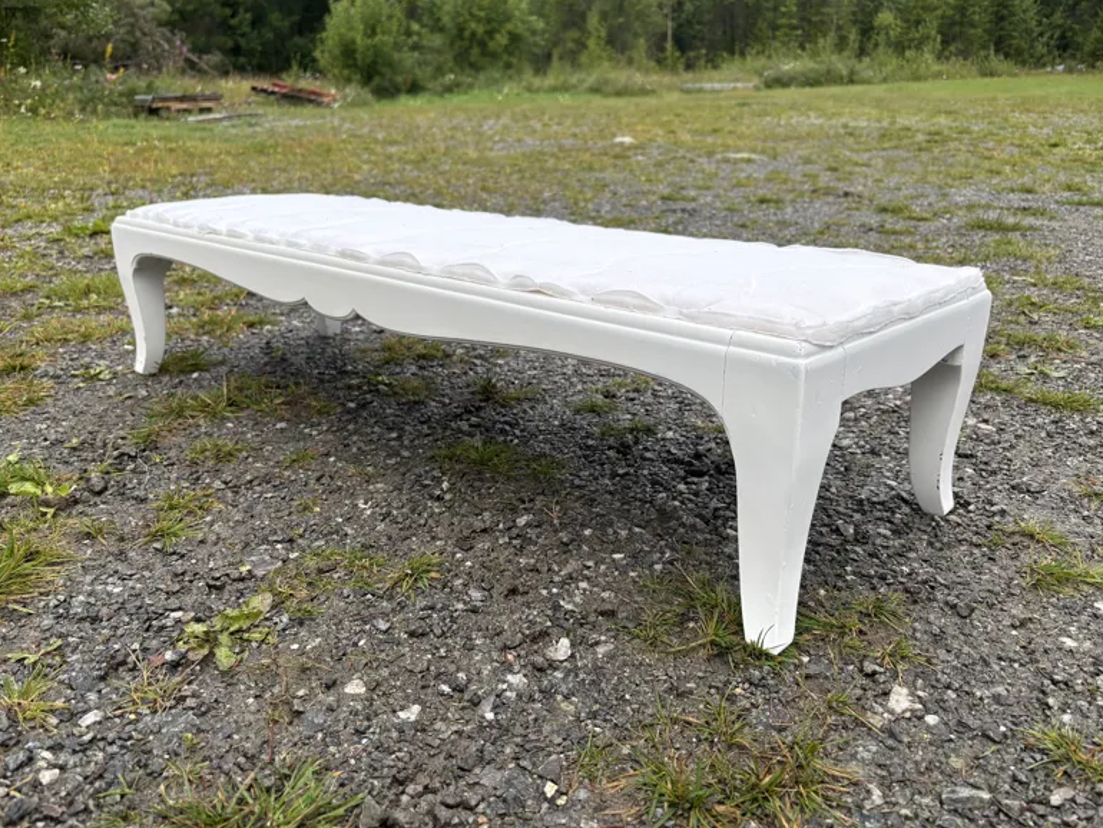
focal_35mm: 27
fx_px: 861
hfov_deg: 65.3
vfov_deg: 51.4
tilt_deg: -18.6
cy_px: 401
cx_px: 572
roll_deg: +2.2
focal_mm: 5.96
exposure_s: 1/792
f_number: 1.6
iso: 50
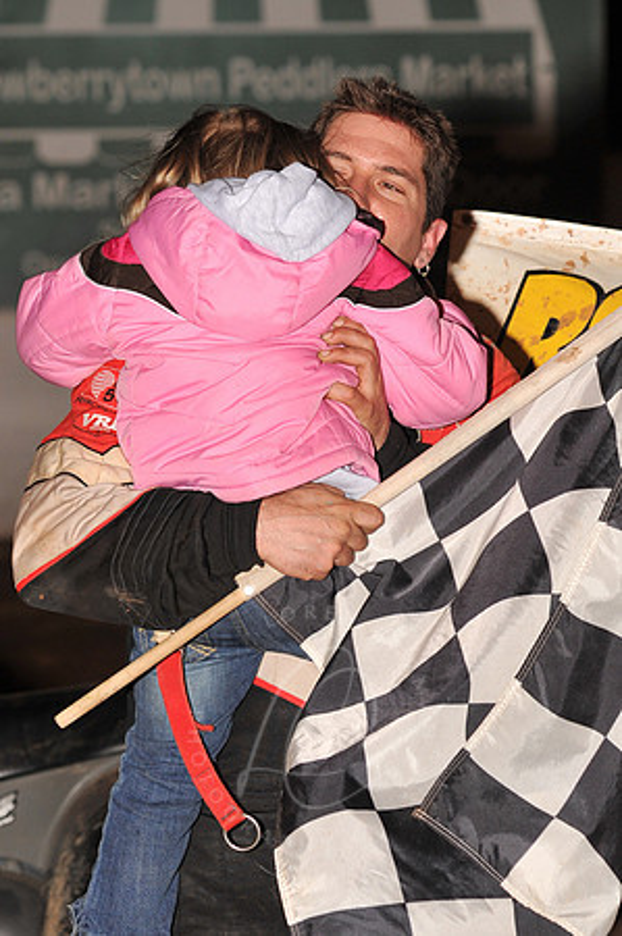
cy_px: 468
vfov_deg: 14.2
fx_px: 3766
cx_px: 311
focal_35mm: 145
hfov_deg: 9.4
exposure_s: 1/320
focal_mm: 145
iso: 640
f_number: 6.3
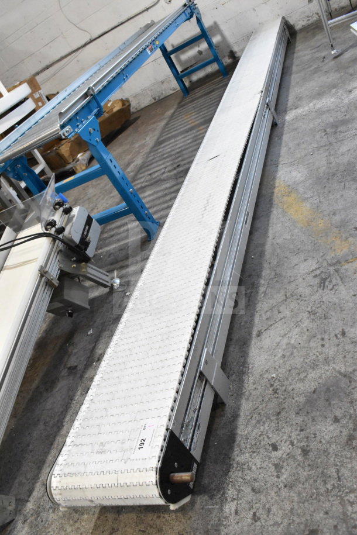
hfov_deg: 40.0
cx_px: 178
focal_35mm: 33
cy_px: 268
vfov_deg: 57.2
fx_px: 491
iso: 6400
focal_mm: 22
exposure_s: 1/400
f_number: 10
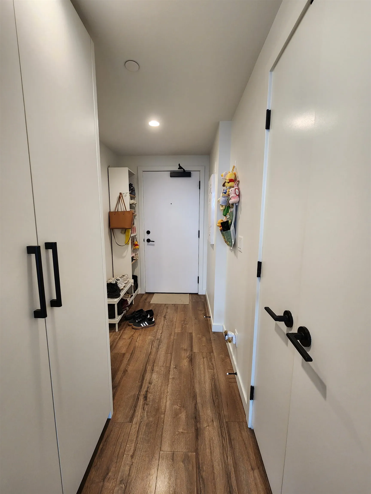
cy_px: 247
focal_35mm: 13
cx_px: 186
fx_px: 186
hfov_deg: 89.9
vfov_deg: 106.2
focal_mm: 2.2
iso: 200
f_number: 2.2
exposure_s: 1/60
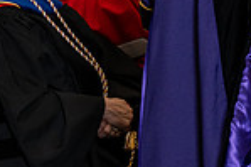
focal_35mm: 273
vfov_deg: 5.0
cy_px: -35
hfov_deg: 7.4
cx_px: 357
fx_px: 1901
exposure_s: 1/200
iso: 1250
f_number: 5
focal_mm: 70
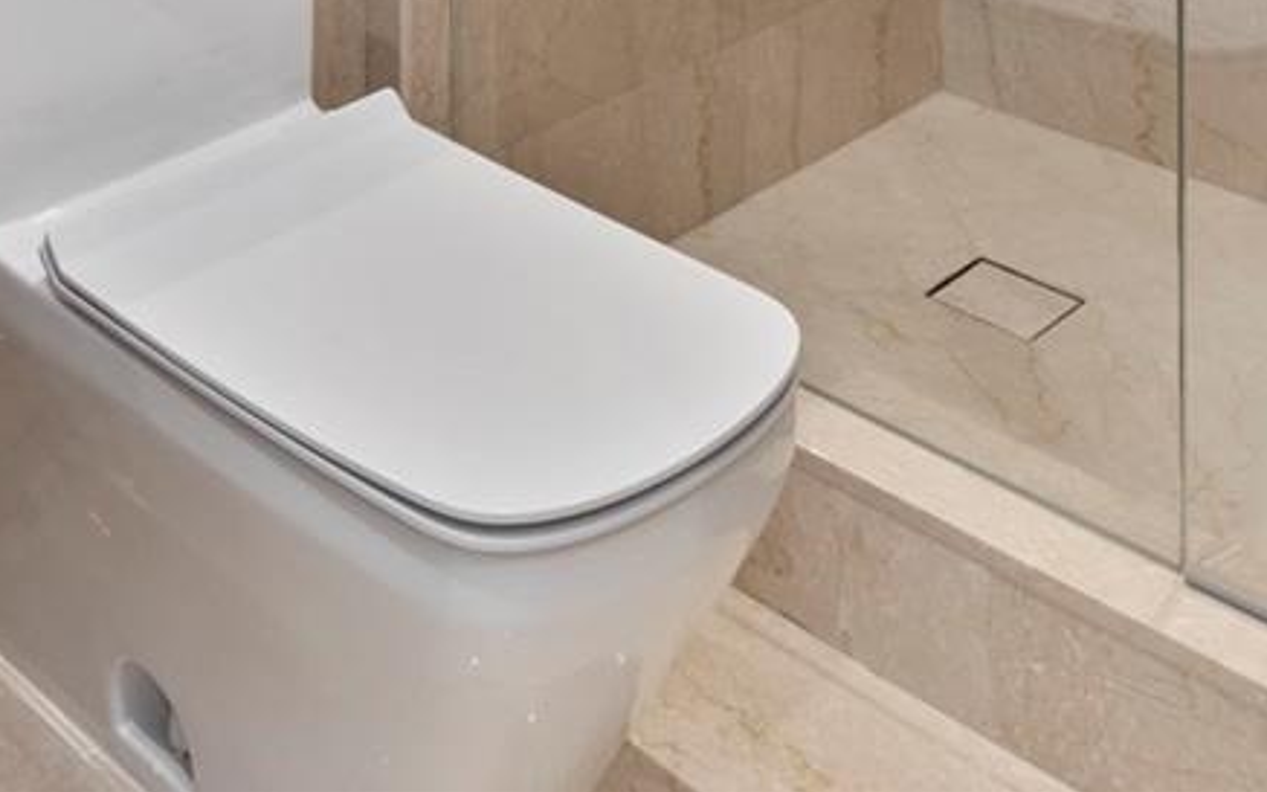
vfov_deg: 17.4
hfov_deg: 34.8
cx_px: 203
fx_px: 1933
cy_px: -748
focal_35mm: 56
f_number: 8
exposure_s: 1/2
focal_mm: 10
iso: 100
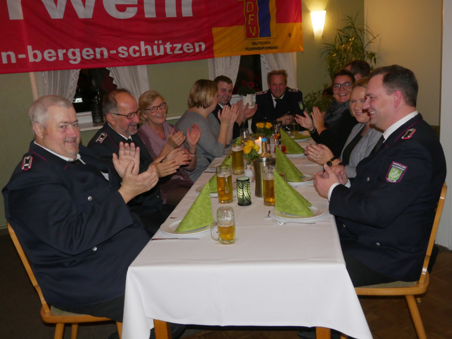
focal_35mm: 36
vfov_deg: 39.7
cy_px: 170
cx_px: 226
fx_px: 470
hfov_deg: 51.4
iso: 800
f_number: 4.3
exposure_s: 1/60
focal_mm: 18
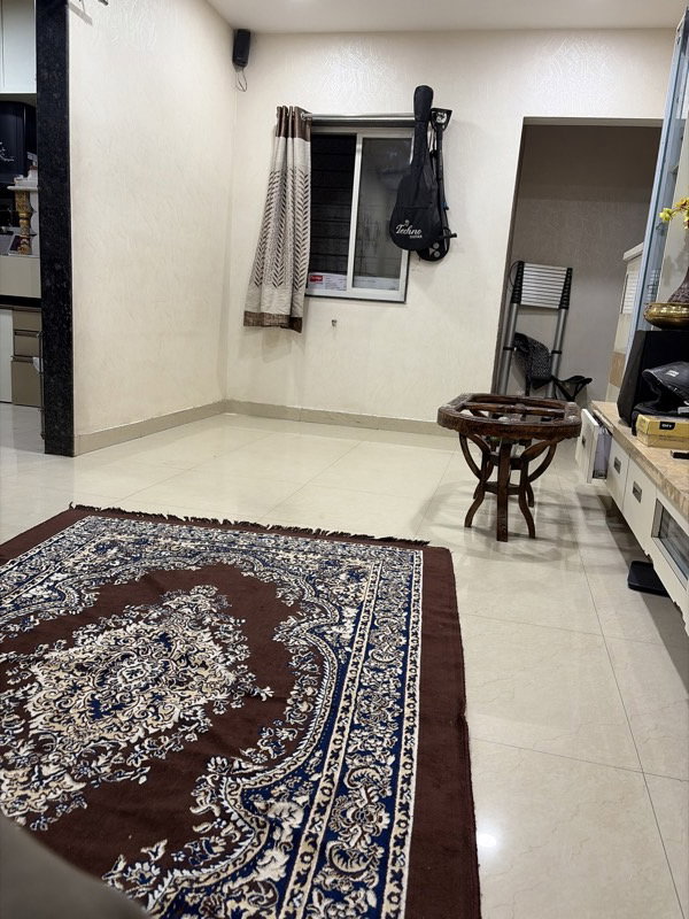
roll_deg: -4.5
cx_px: 344
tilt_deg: -11.4
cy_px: 460
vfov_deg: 67.3
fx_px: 690
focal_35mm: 26
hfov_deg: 53.1
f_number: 1.6
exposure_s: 1/50
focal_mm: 5.96
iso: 125
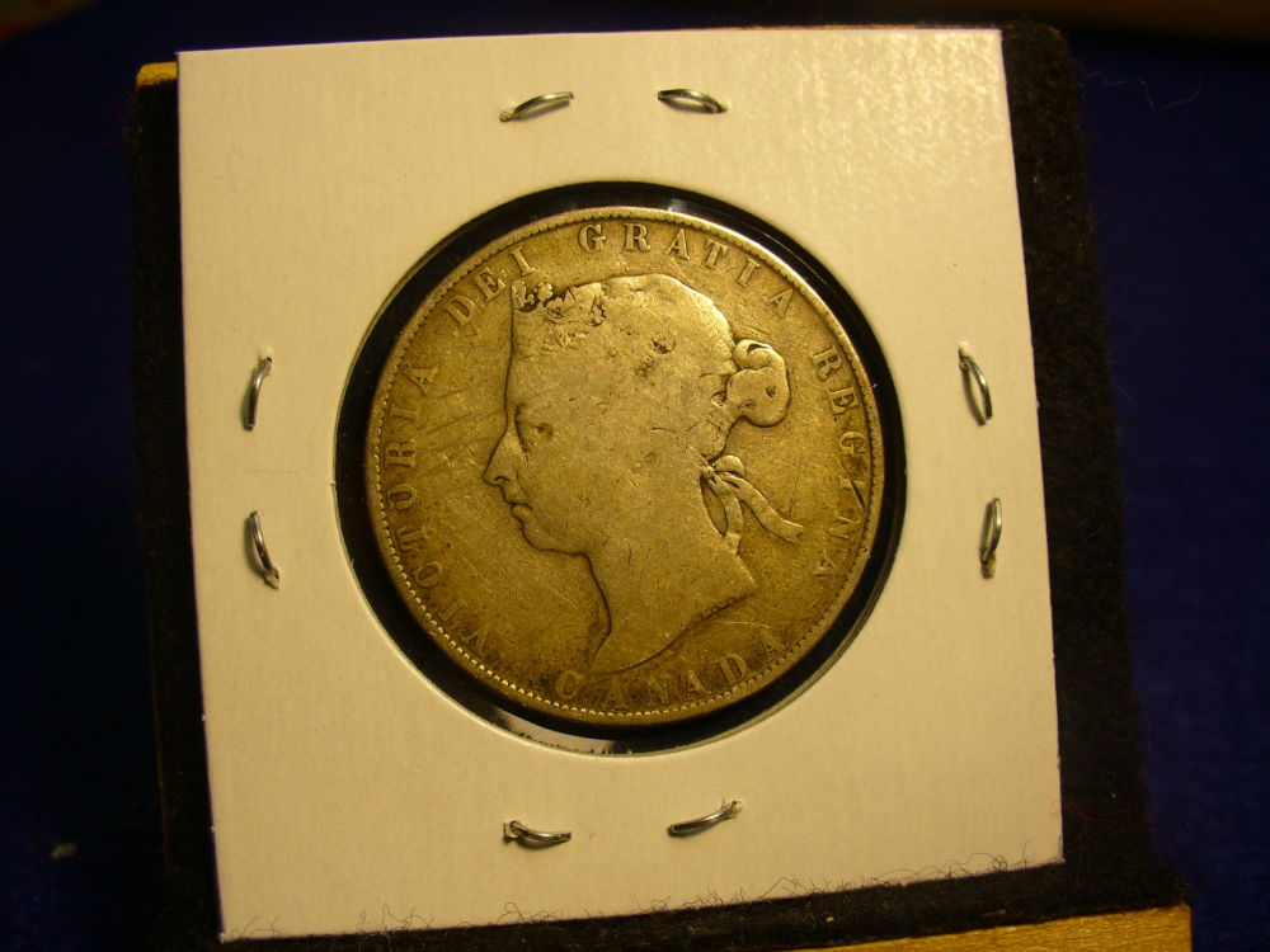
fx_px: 1357
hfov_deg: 50.1
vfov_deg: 38.7
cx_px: 635
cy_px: 476
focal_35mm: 37
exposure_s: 1/100
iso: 80
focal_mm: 6.1
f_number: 2.8
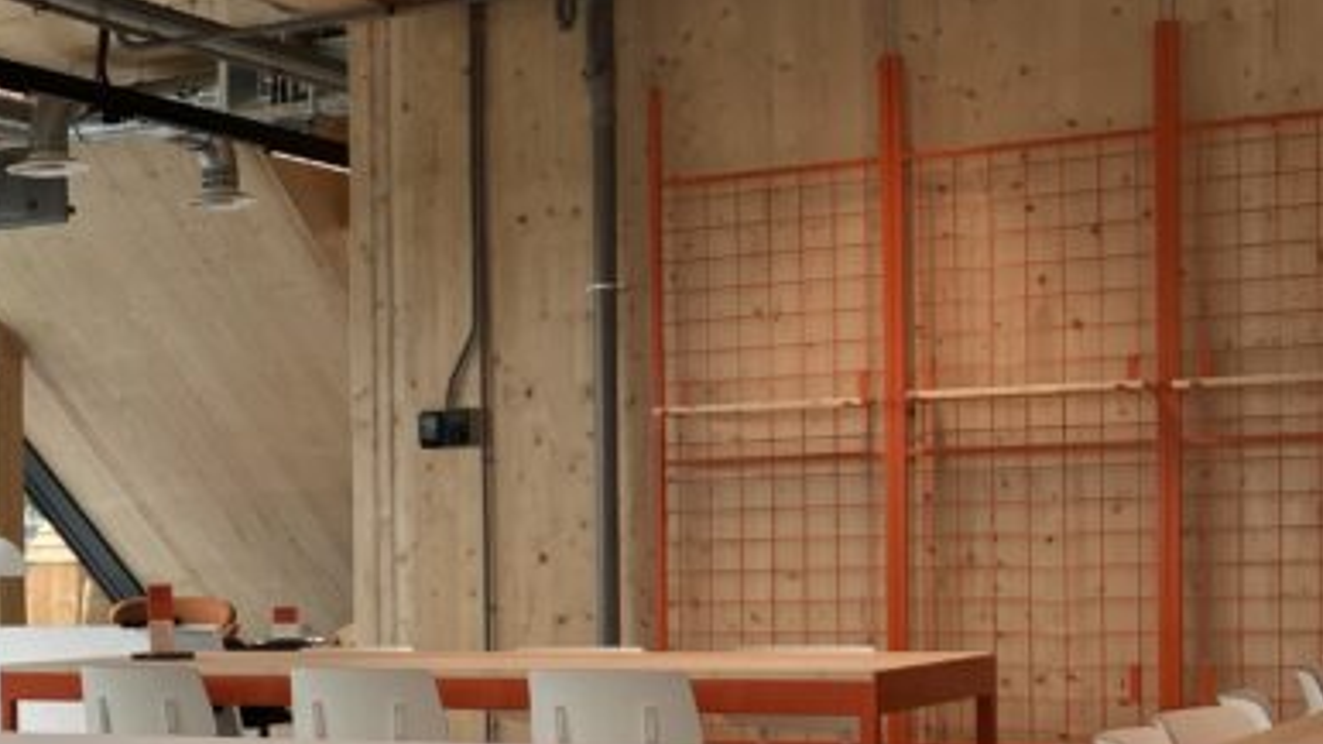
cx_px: -281
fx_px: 2631
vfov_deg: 15.9
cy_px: 665
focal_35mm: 75
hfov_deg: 25.3
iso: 25
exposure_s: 1/100
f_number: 1.8
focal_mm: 3.99
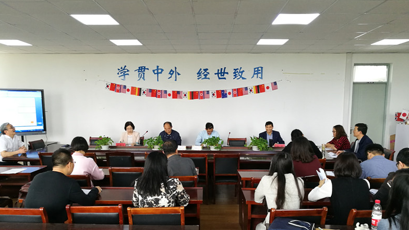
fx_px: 325
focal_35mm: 30
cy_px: 147
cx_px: 202
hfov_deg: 64.3
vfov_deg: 38.6
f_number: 2.2
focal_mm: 4.5
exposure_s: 1/50
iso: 200
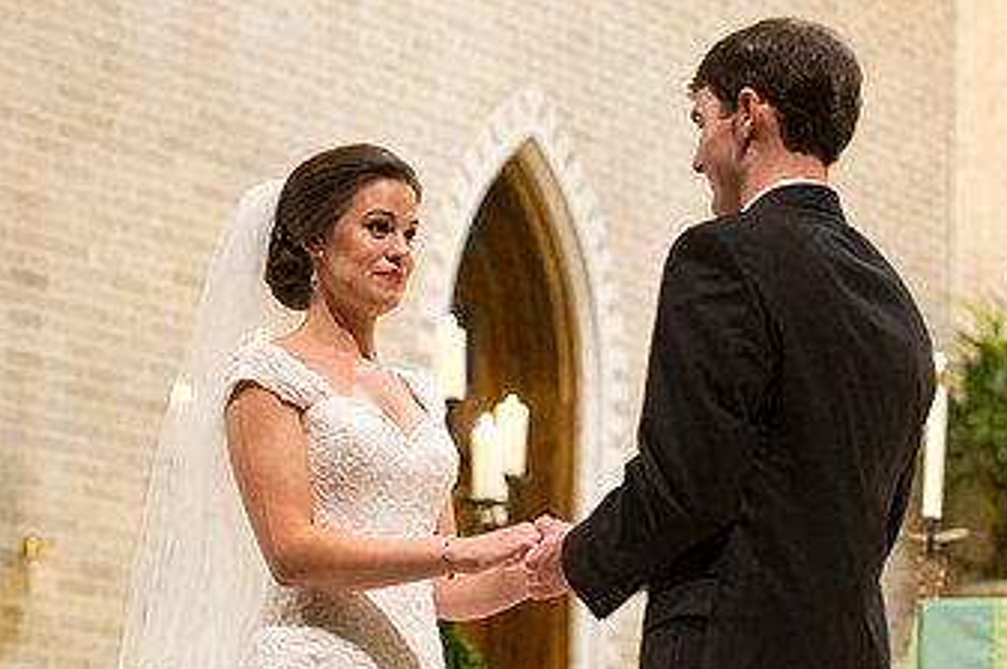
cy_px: 448
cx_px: 457
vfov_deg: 9.2
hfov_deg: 13.9
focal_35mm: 148
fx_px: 4136
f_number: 2.8
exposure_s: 1/60
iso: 1600
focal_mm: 86
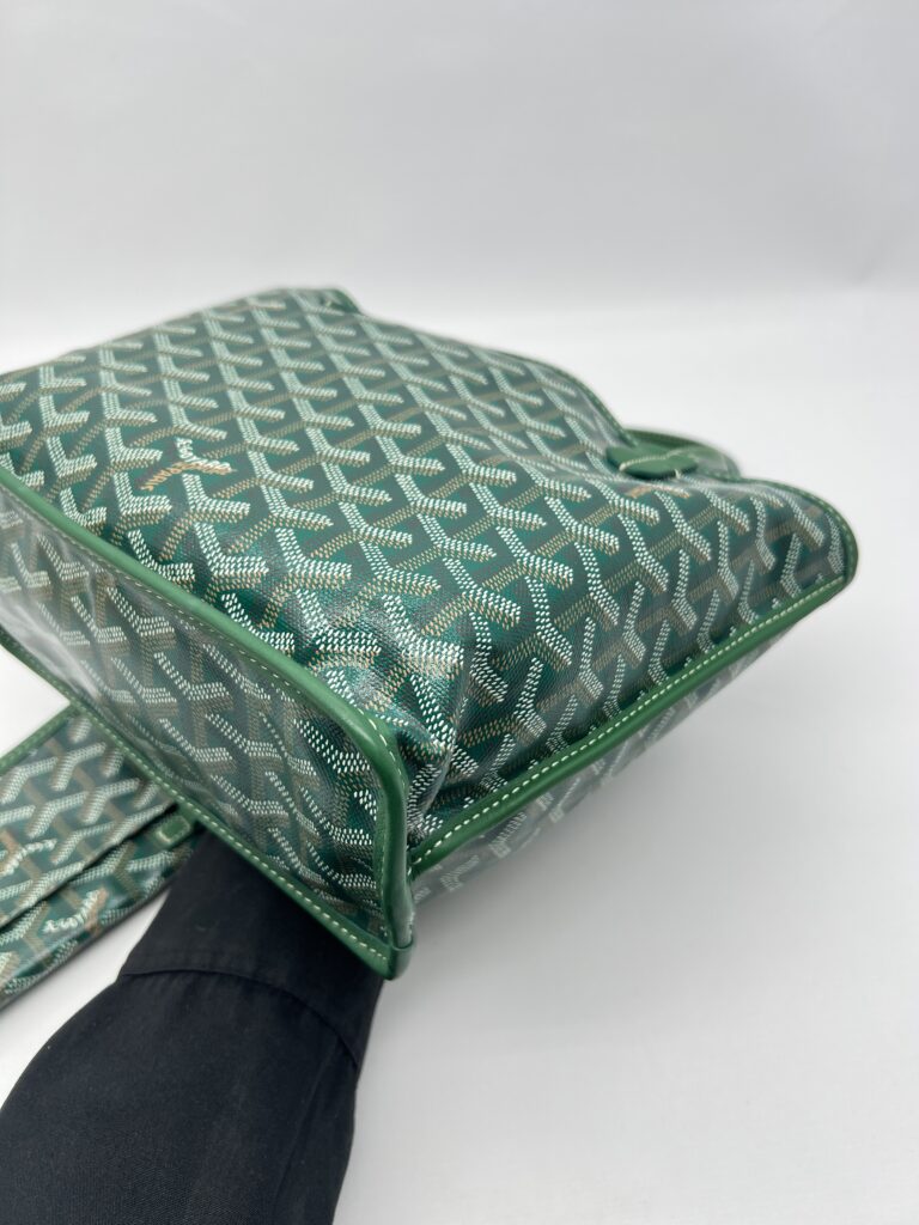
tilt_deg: -43.2
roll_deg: +2.0
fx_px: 920
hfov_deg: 53.1
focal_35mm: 26
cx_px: 460
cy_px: 612
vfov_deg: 67.3
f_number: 1.5
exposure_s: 1/129
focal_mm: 5.7
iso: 32
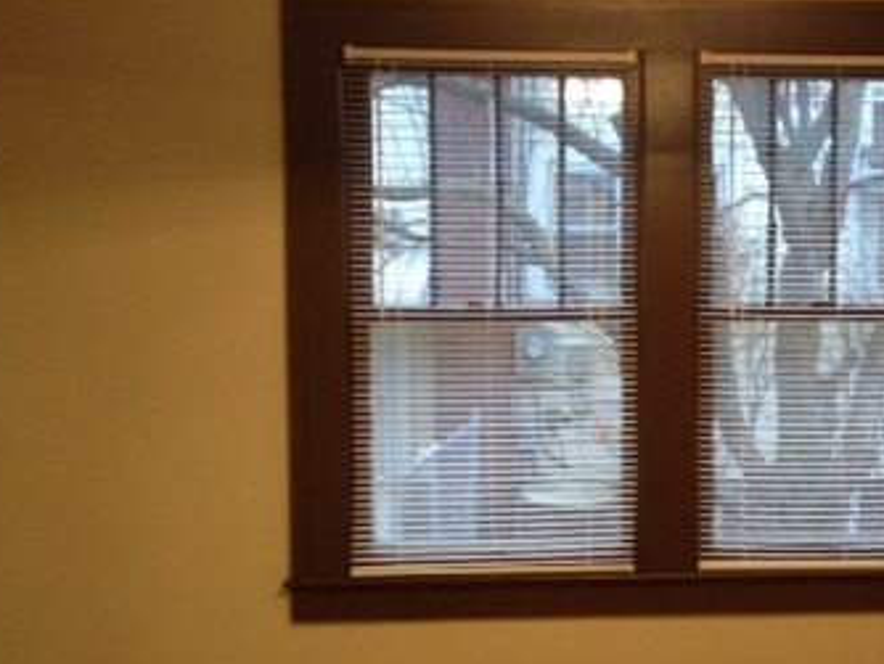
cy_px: 333
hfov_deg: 28.3
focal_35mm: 67
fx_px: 1712
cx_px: 723
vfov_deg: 22.0
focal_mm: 4.28
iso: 200
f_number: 2.4
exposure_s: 1/20
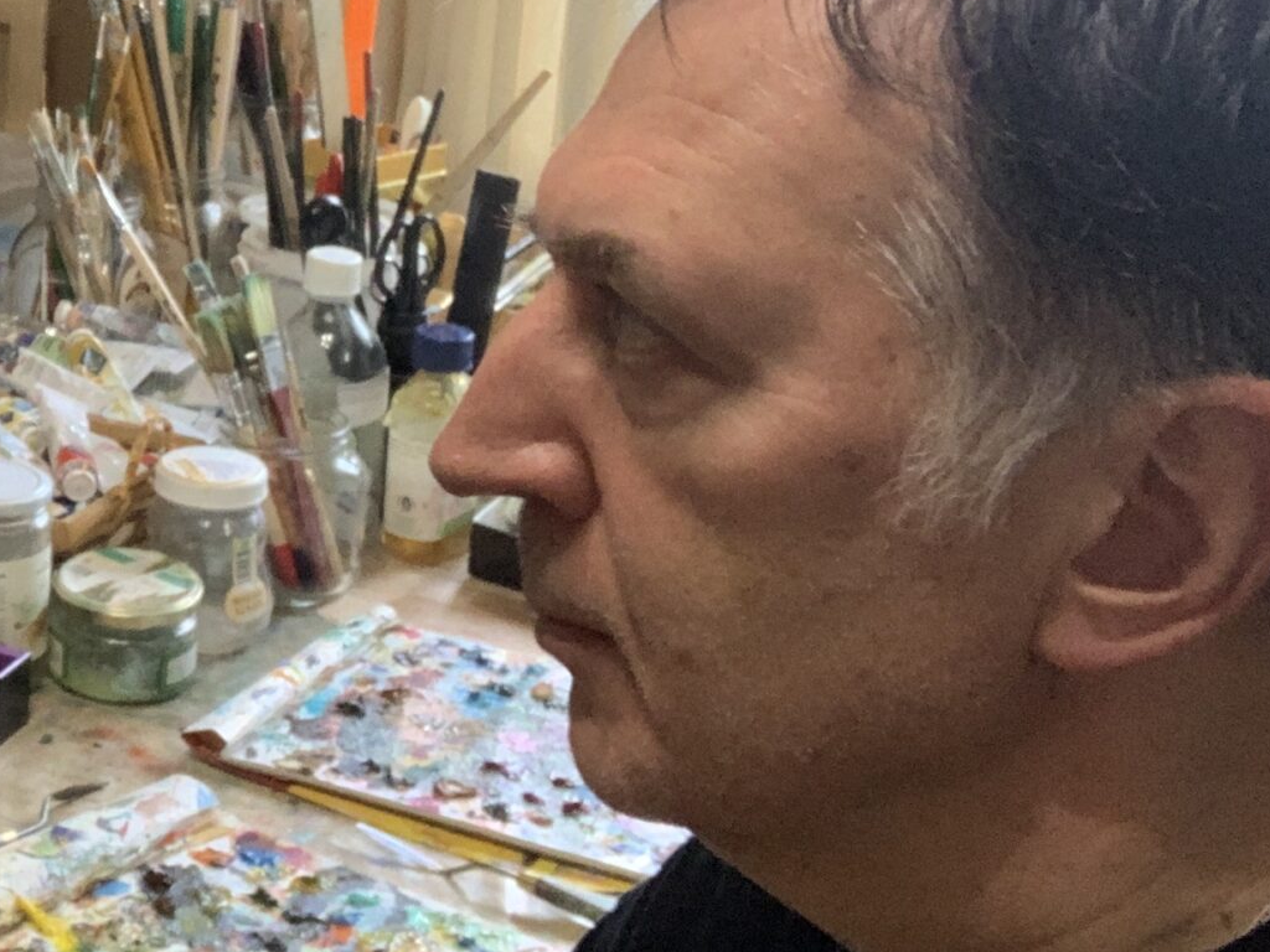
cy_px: 317
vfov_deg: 18.4
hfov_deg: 22.4
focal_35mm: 80
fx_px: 2935
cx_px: -270
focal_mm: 2.87
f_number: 2.2
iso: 250
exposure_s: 1/33
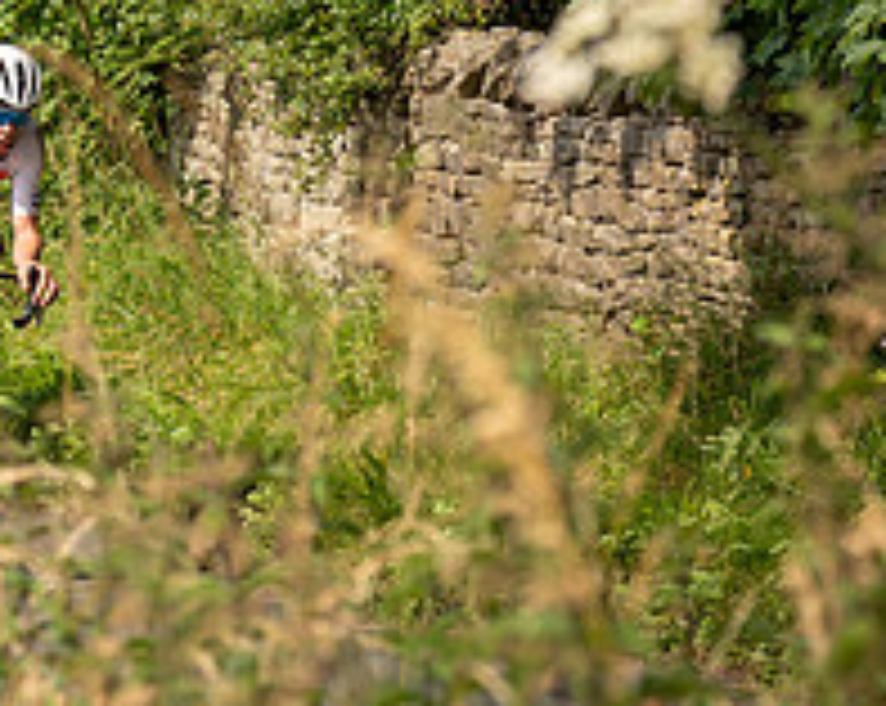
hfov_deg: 5.8
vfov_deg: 4.6
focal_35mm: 331
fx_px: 8667
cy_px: -355
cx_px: -276
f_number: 5.6
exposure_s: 1/800
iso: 100
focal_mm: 70
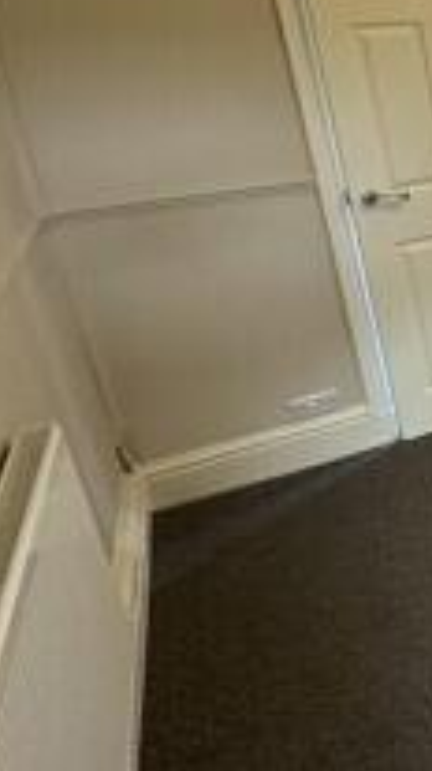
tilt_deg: -15.1
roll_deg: +2.0
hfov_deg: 16.8
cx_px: 944
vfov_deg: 46.1
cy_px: 218
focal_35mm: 43
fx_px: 878
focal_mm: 2.22
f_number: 2.2
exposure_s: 1/100
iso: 250
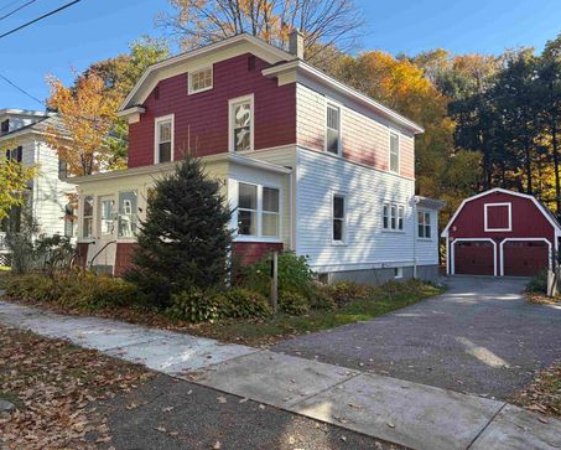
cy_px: 220
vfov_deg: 51.6
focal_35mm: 28
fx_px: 465
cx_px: 289
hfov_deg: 62.2
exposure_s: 1/920
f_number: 1.6
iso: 64
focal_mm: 5.96
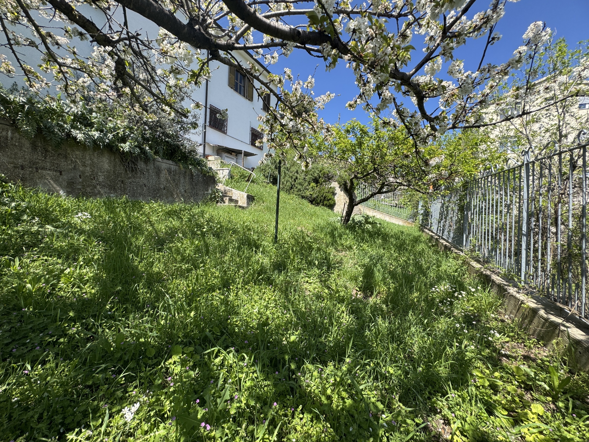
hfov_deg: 102.1
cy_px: 221
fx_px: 238
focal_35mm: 14
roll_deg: -1.1
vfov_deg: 85.7
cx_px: 294
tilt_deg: +0.8
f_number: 2.2
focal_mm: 2.22
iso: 50
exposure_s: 1/879
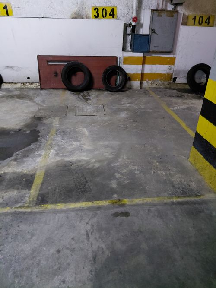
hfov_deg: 54.9
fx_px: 208
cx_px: 108
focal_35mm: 25
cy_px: 144
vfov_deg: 69.4
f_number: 1.8
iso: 800
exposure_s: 1/24
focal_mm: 4.69
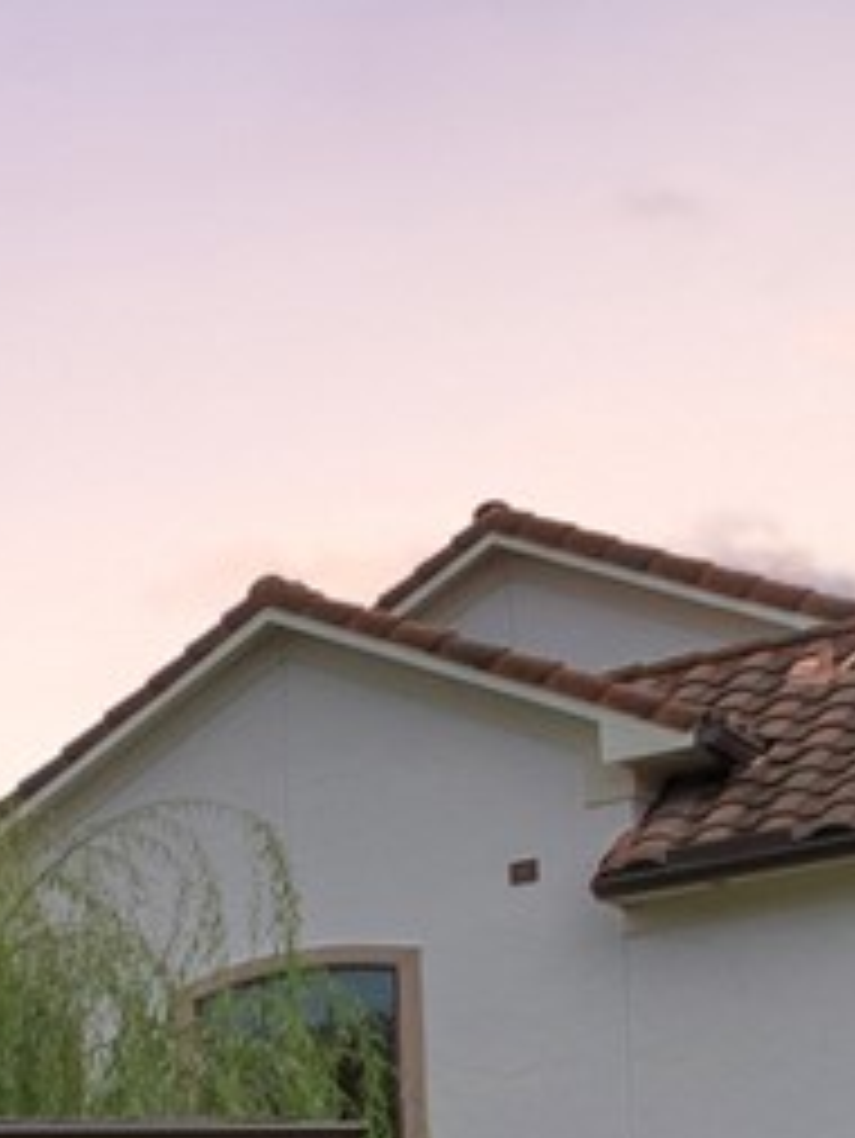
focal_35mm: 99
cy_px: 1691
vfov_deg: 17.8
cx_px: -2457
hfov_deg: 8.4
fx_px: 3258
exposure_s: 1/320
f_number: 9
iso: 100
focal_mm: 8
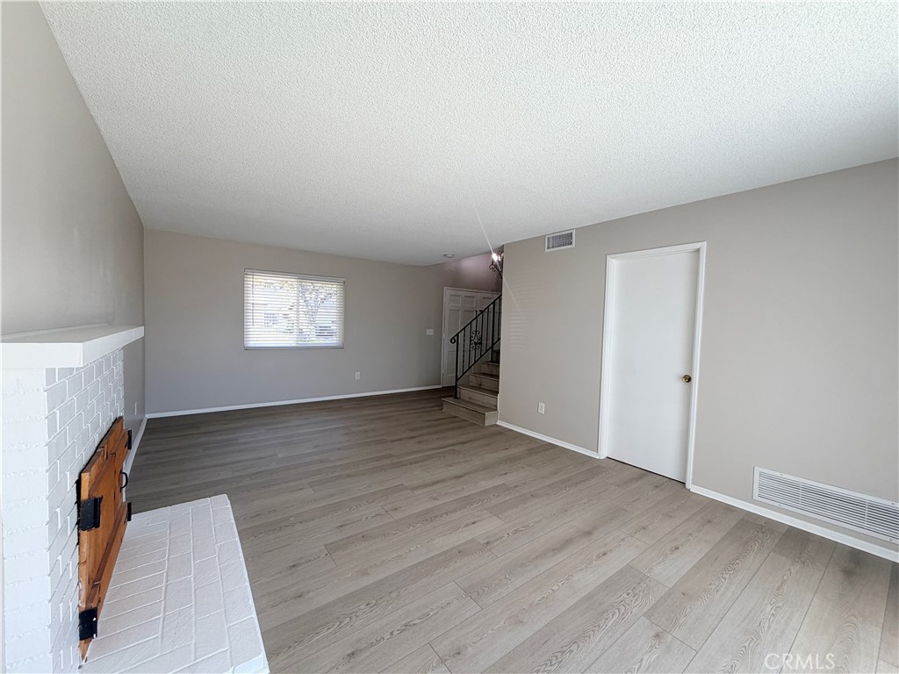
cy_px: 337
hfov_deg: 102.1
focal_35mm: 14
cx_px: 450
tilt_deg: -2.8
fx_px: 364
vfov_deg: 85.7
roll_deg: -1.0
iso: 80
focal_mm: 2.22
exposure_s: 1/121
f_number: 2.2
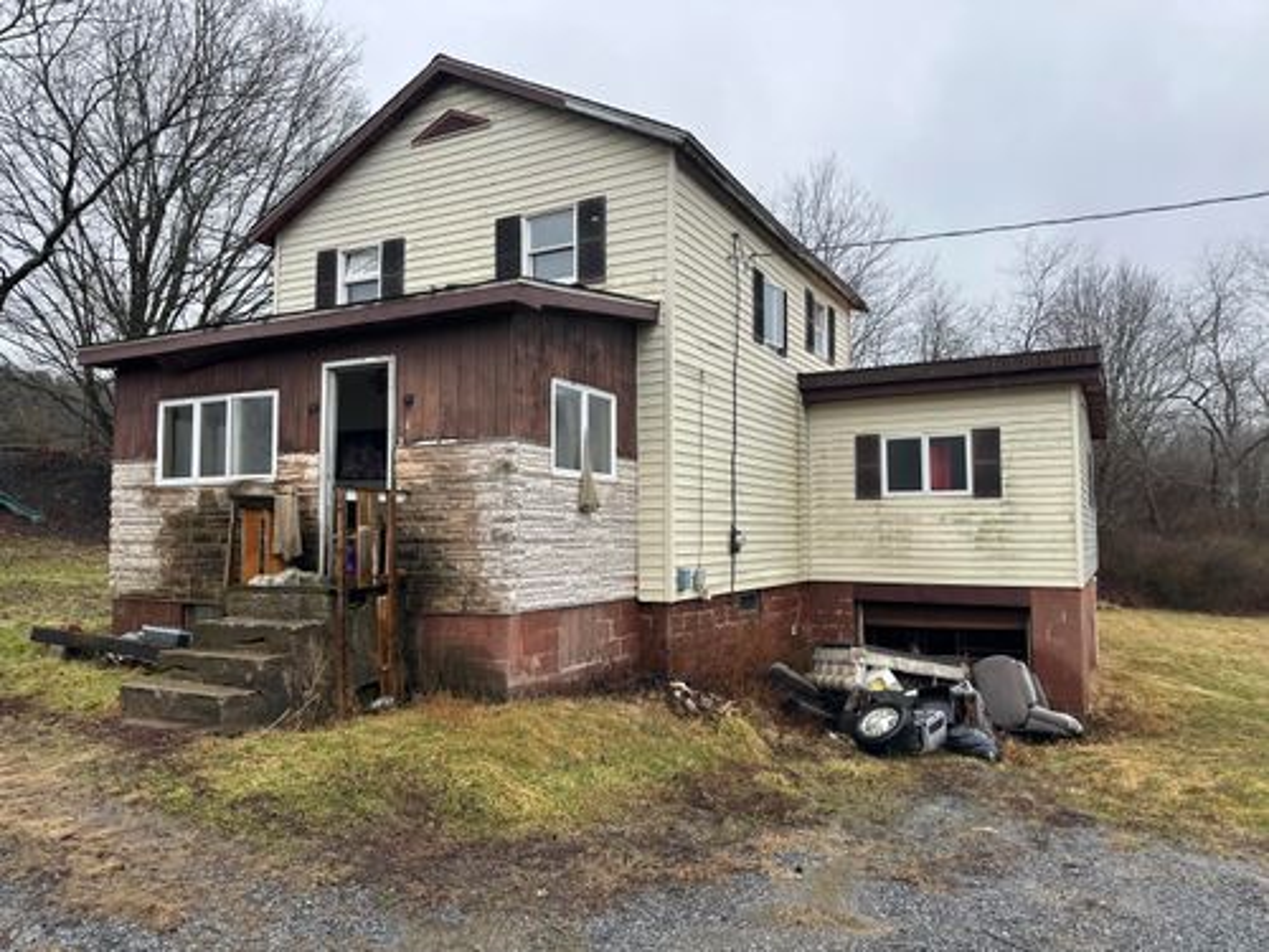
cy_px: 476
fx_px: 880
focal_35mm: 24
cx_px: 634
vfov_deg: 56.8
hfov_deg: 71.6
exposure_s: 1/121
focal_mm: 6.86
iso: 64
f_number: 1.78
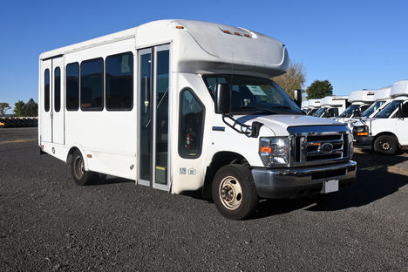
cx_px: 204
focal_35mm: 46
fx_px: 518
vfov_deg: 29.4
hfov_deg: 43.0
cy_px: 136
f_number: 8
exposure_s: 1/500
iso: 100
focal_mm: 30.5
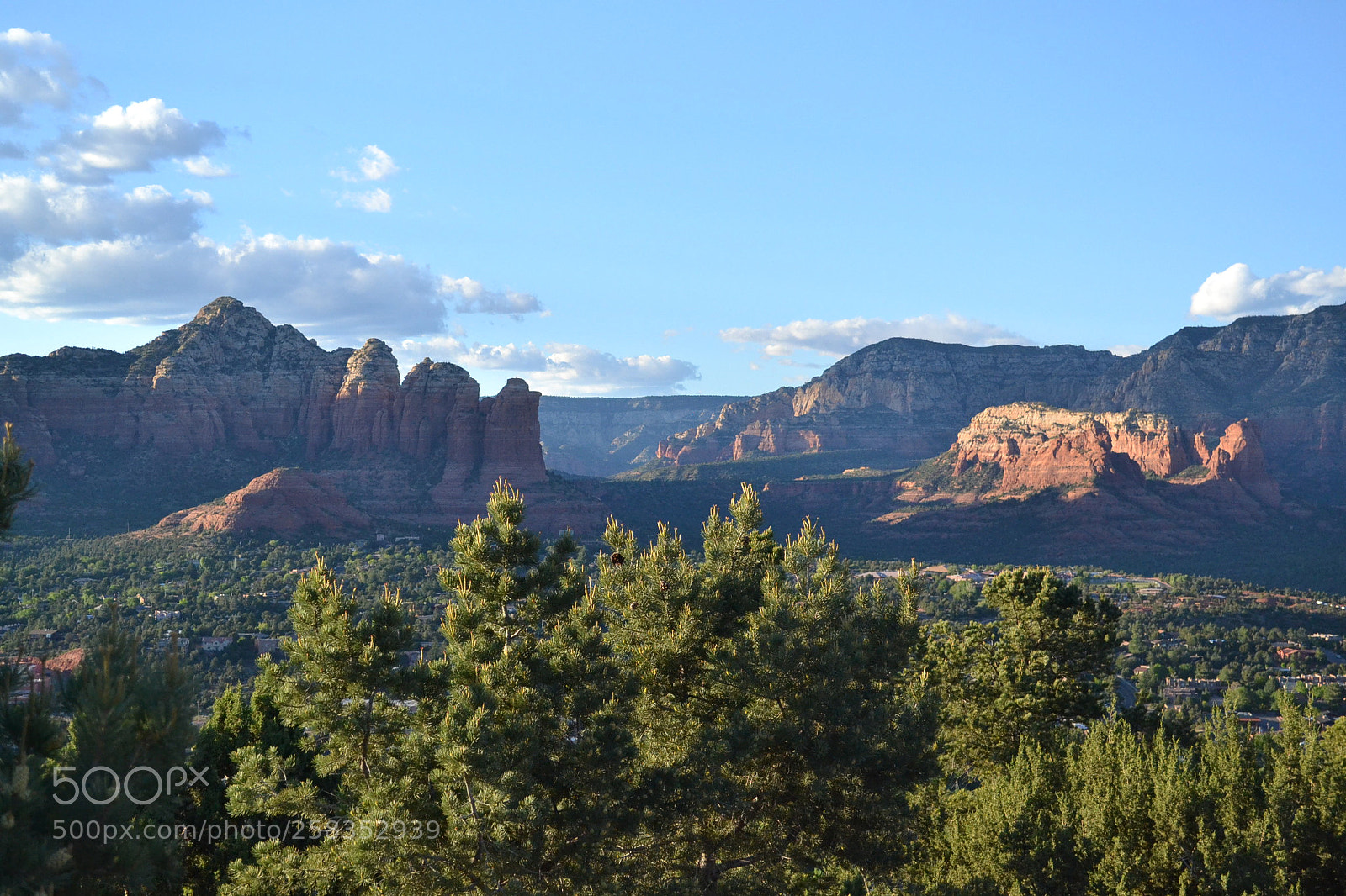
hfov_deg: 33.4
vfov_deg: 22.6
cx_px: 673
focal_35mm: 60
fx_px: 2243
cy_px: 448
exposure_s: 1/2000
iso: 1400
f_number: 5.6
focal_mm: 40
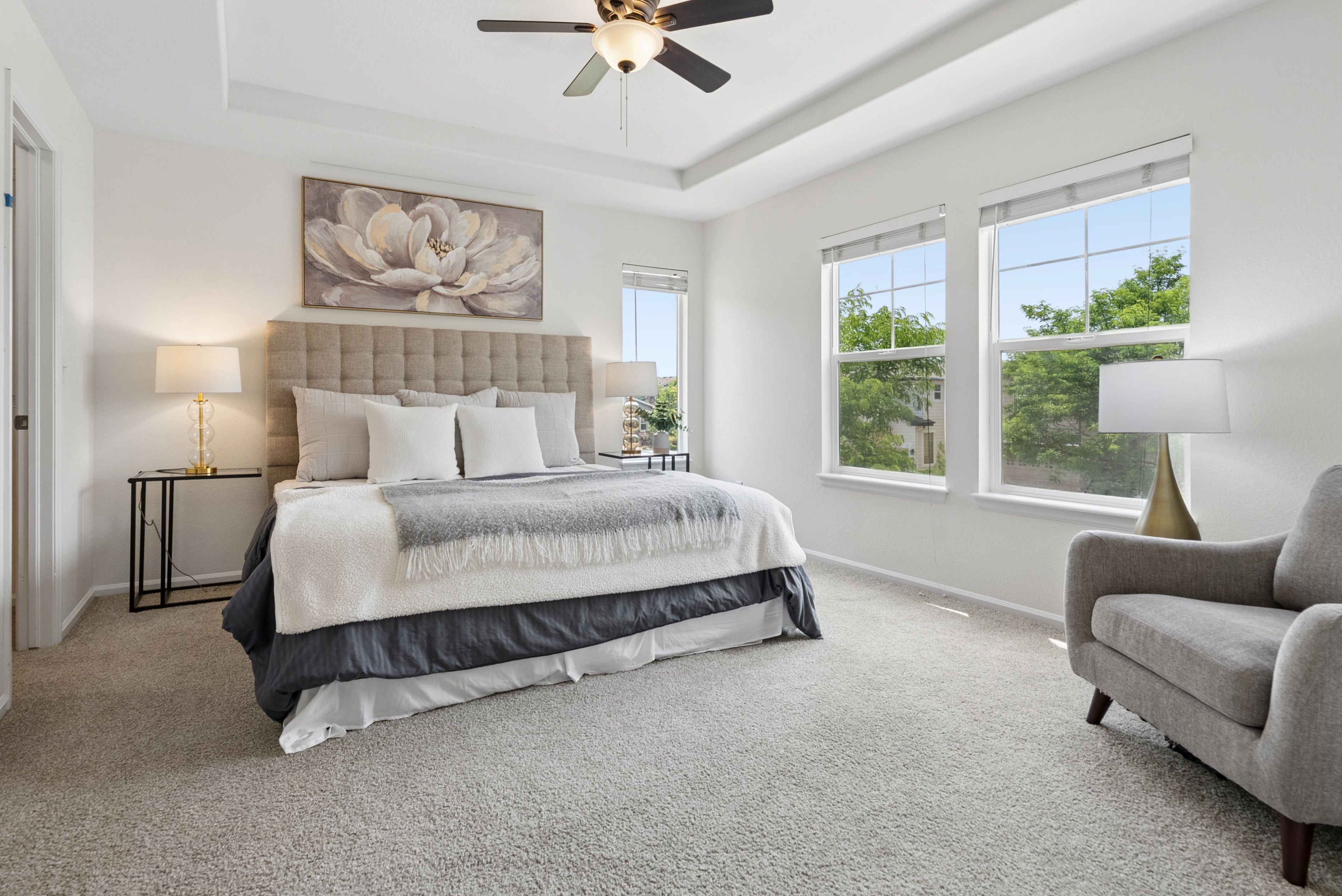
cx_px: 628
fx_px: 671
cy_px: 407
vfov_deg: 67.3
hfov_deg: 89.9
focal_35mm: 18
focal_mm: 16
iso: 500
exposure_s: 1/125
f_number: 8
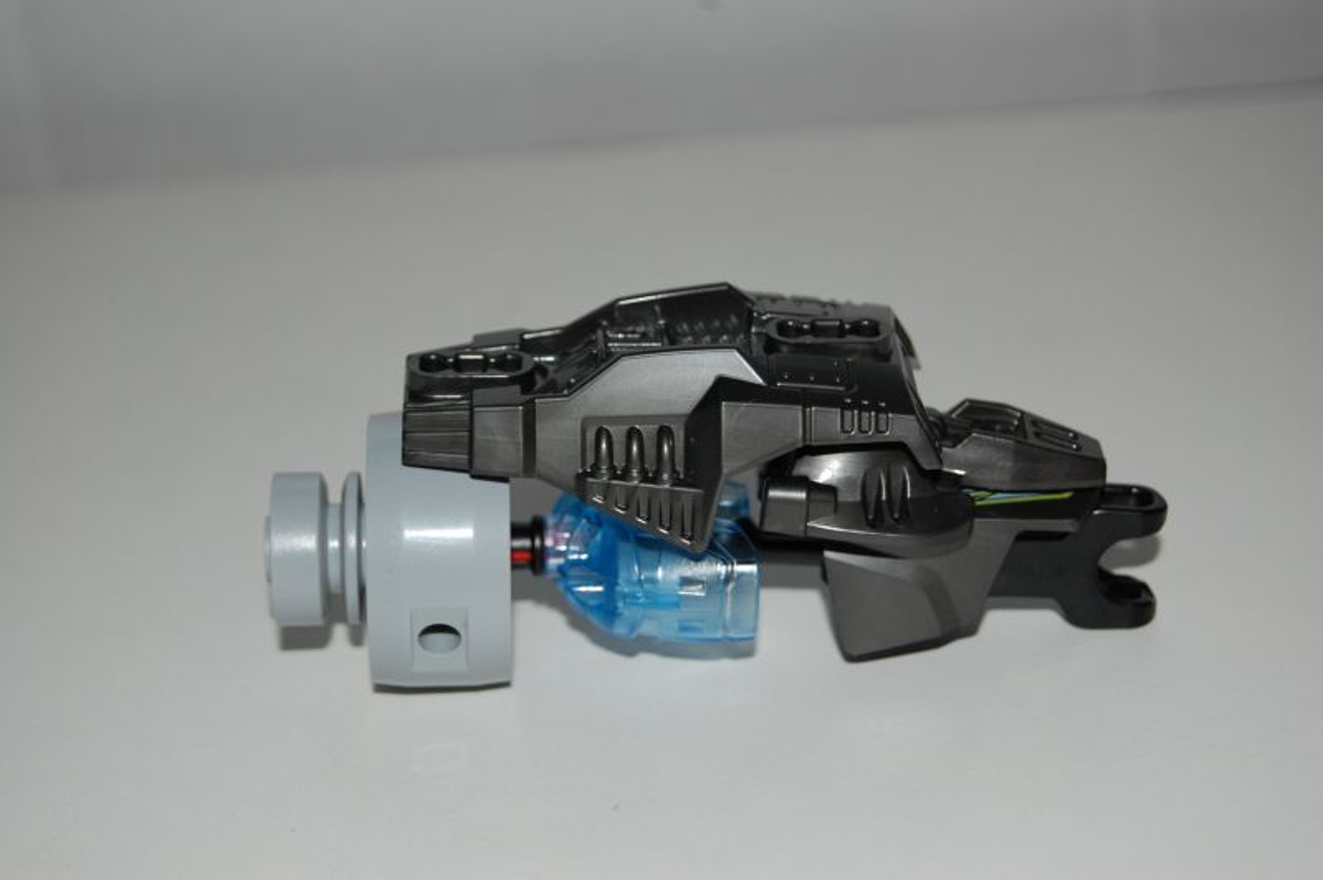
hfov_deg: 24.6
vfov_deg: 16.5
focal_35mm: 82
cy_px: 440
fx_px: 3029
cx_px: 662
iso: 400
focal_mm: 55
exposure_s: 1/60
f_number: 5.6
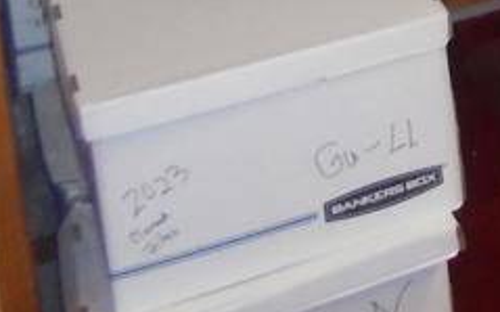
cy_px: -471
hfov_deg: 14.2
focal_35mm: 118
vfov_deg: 9.6
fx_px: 1607
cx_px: 1063
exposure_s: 1/30
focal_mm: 4.6
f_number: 3.5
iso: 400
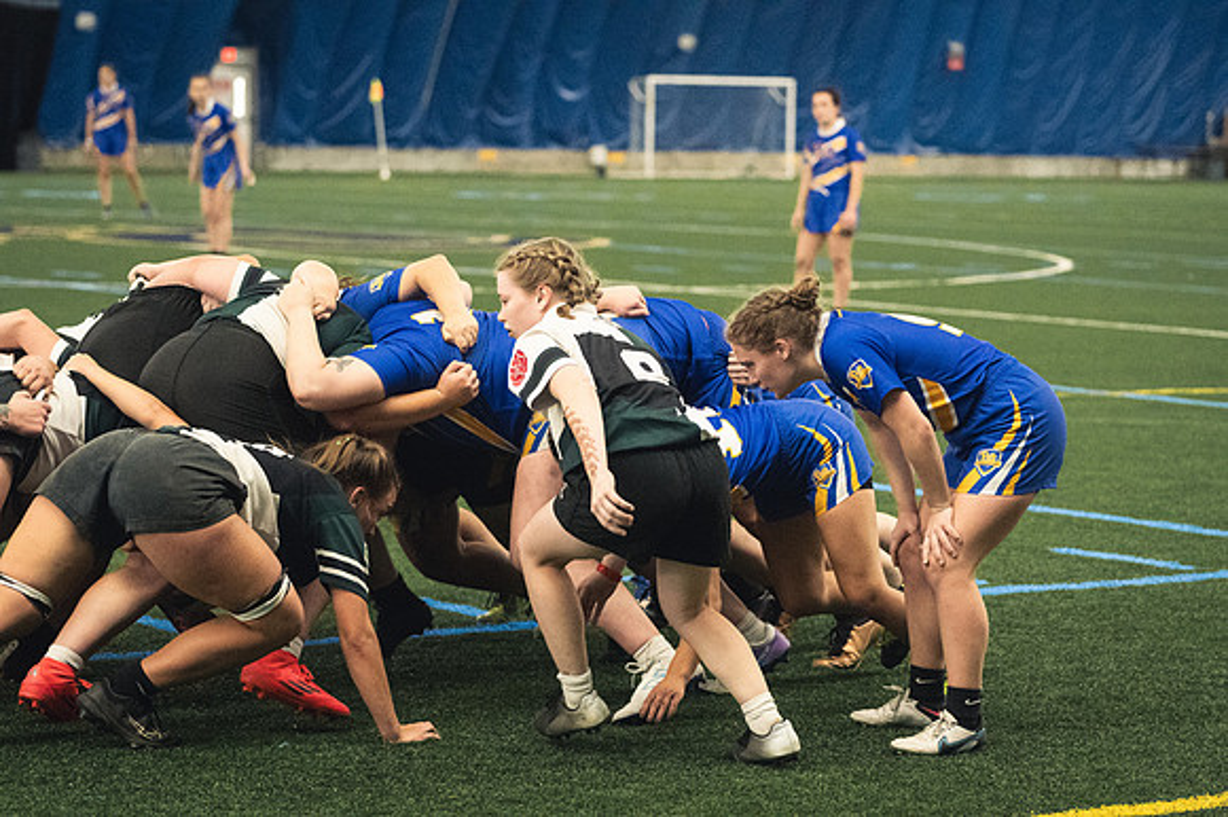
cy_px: 408
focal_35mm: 123
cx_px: 614
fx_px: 4193
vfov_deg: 11.1
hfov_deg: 16.7
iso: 10000
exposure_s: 1/500
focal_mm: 82
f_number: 2.8
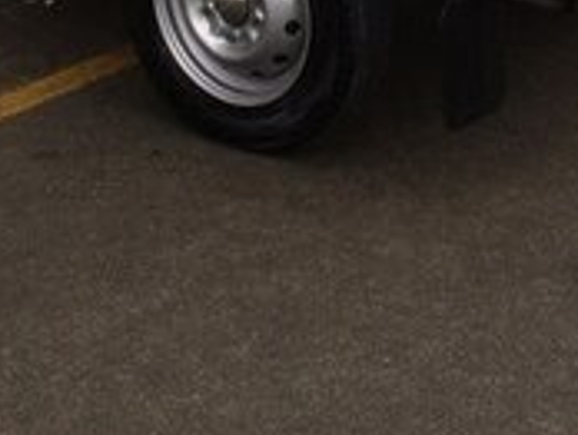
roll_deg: +0.4
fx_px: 1839
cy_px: -251
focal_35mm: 110
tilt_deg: -11.2
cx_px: 209
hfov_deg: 17.8
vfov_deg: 12.7
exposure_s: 1/232
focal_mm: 4.15
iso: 32
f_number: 2.2
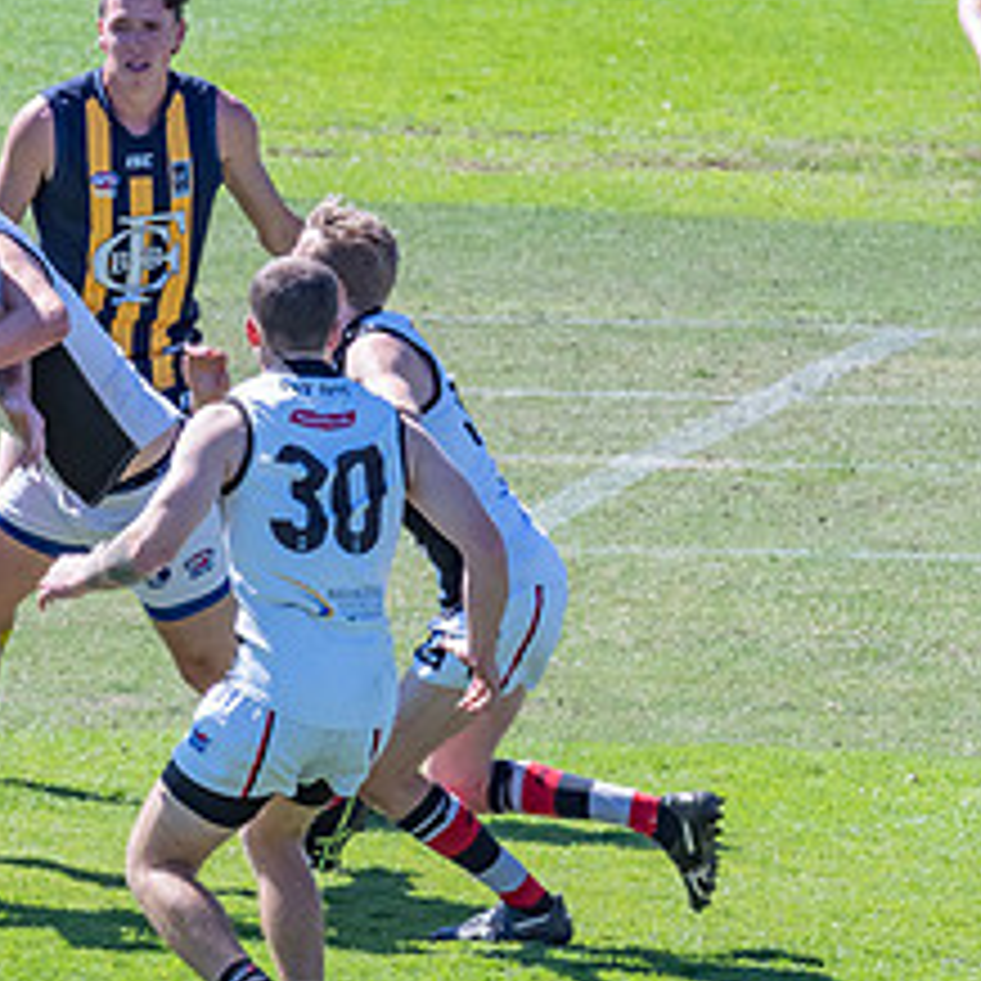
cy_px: 447
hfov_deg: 1.5
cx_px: 38
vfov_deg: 1.5
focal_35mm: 1162
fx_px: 37257
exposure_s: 1/800
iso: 800
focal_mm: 320
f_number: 13
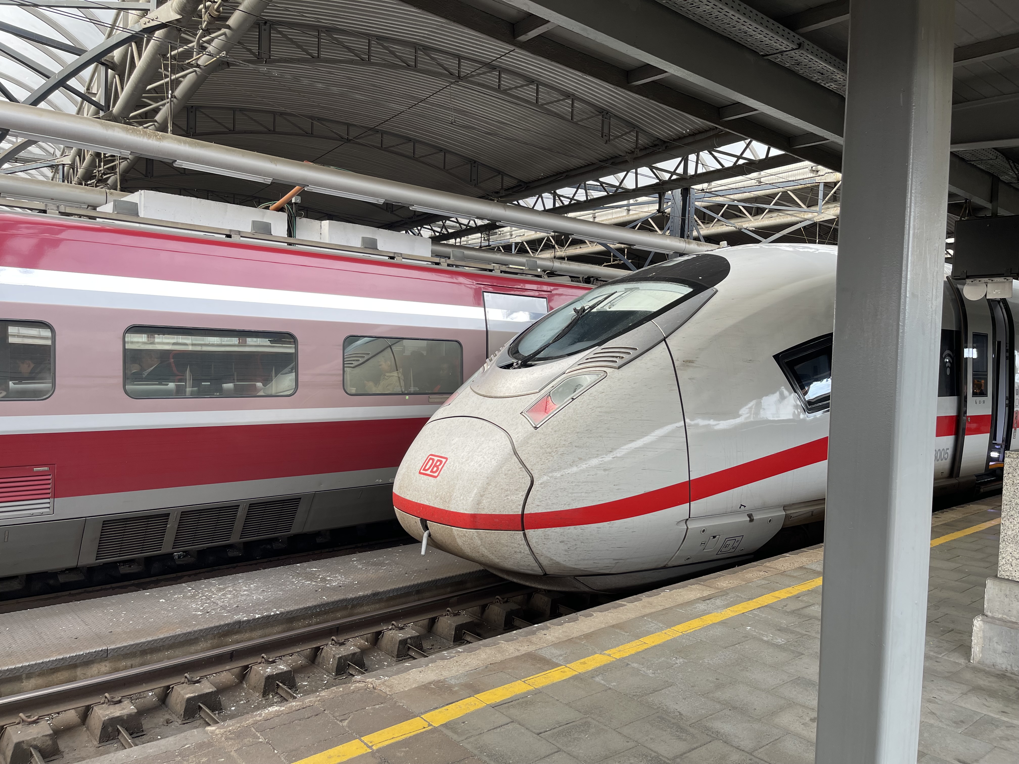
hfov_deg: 69.4
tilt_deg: -2.6
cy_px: 382
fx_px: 736
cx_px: 510
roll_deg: -2.3
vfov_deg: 54.9
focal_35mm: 25
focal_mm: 5.1
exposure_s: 1/203
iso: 32
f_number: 1.6
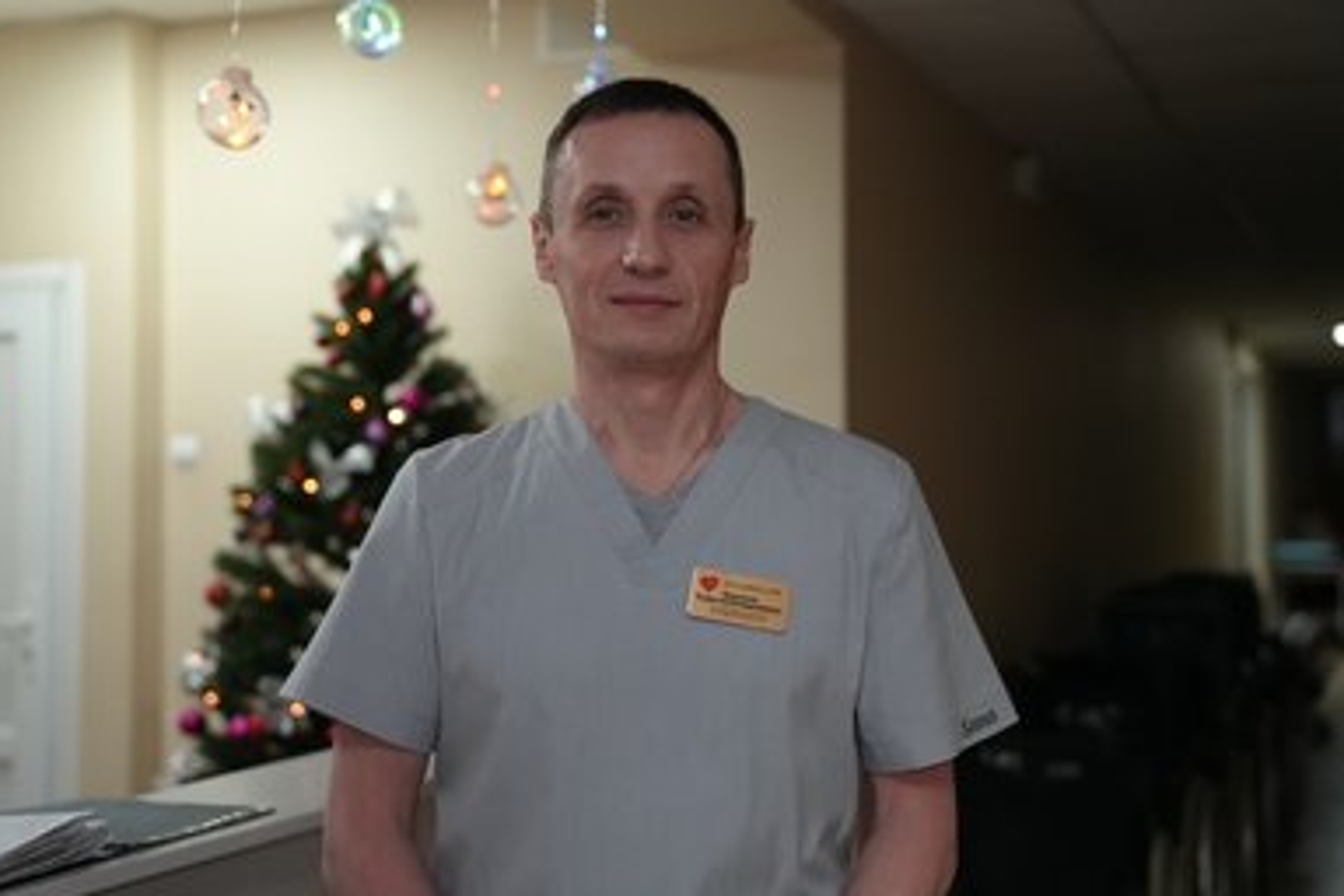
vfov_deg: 27.5
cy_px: 439
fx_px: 1829
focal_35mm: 49
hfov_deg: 40.3
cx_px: 668
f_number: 2.8
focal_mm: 47
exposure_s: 1/25
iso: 12800
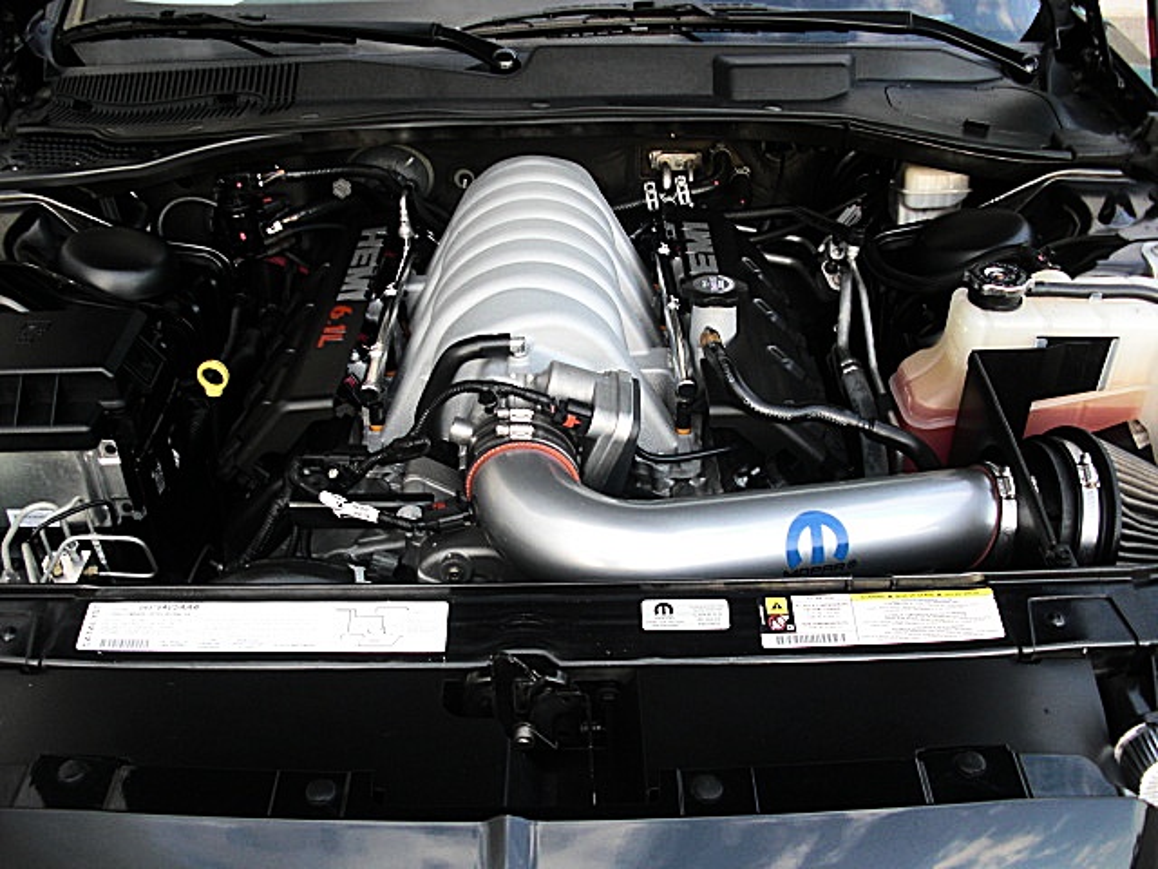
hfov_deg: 51.4
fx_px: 1204
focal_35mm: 36
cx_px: 579
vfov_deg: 39.7
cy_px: 434
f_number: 2.8
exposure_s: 1/100
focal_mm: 6.3
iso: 100
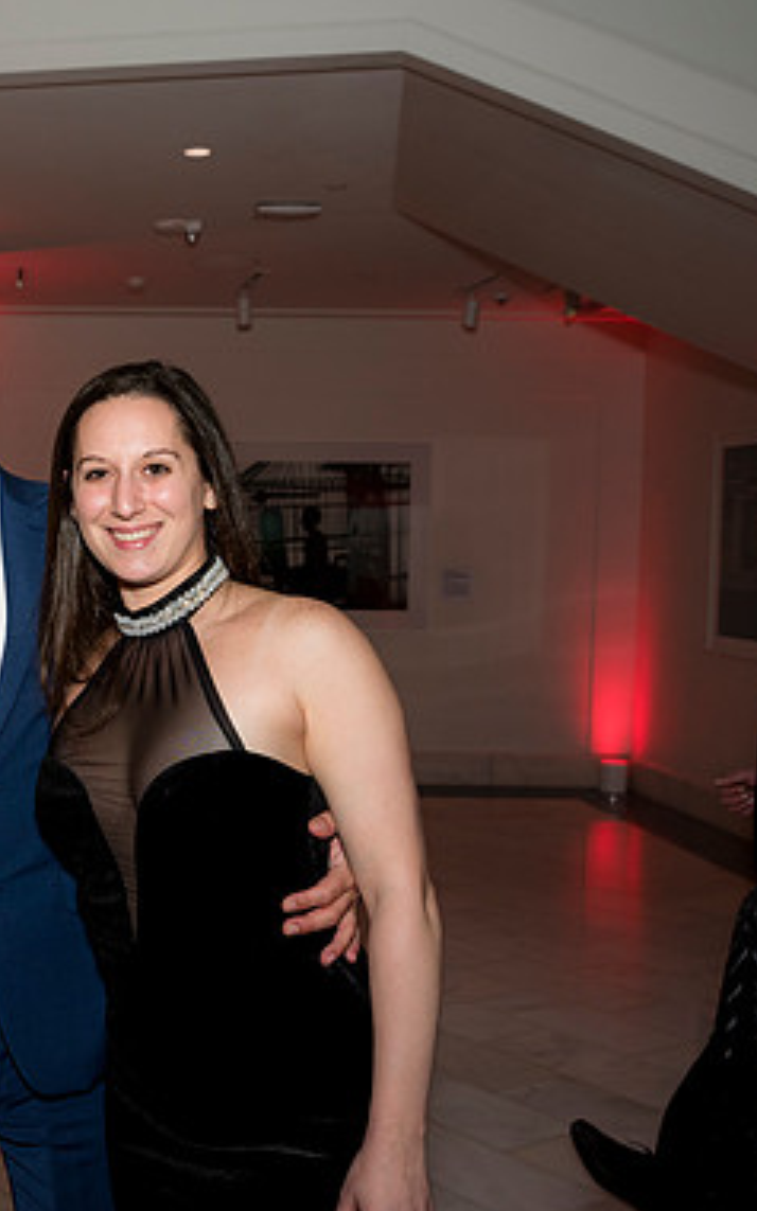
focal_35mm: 50
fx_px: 1651
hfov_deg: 24.3
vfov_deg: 40.3
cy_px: 612
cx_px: -54
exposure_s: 1/125
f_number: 5
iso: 800
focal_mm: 32
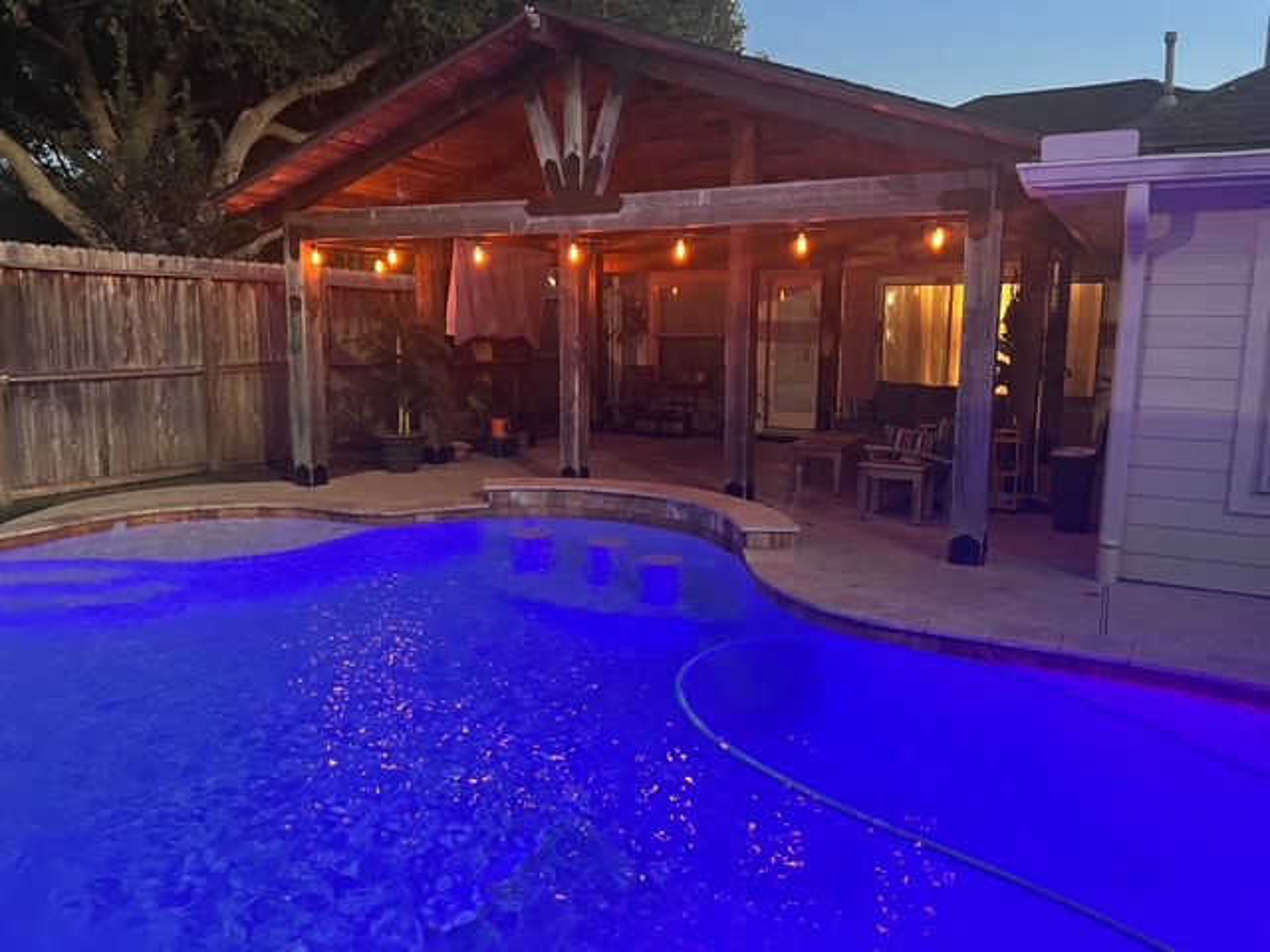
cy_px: 476
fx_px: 954
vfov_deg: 53.1
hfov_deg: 67.3
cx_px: 635
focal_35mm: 26
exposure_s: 1/36
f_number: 1.5
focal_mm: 5.7
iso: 640
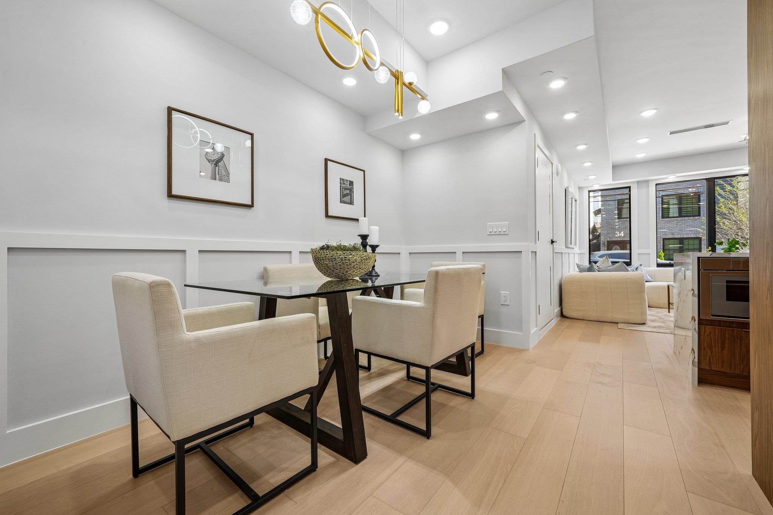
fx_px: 279
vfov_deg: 85.4
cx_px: 386
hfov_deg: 108.3
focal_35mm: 13
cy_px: 258
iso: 200
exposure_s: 1/13
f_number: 11
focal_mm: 13
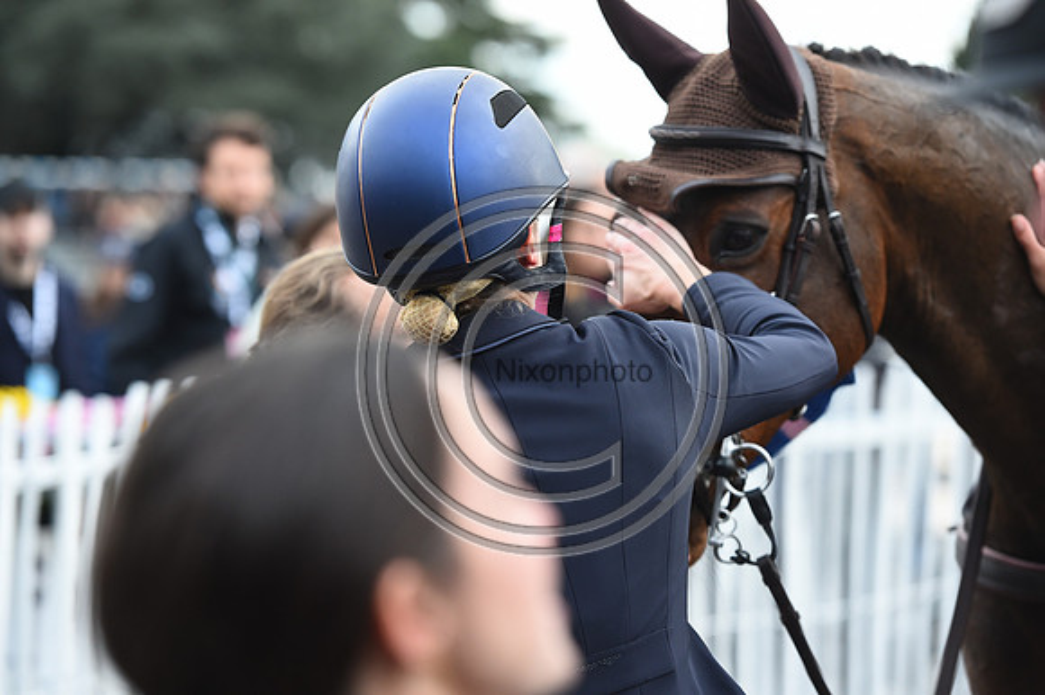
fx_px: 4352
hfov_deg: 13.7
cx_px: 522
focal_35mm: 150
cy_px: 348
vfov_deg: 9.1
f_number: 4.5
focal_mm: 150
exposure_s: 1/1000
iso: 2200
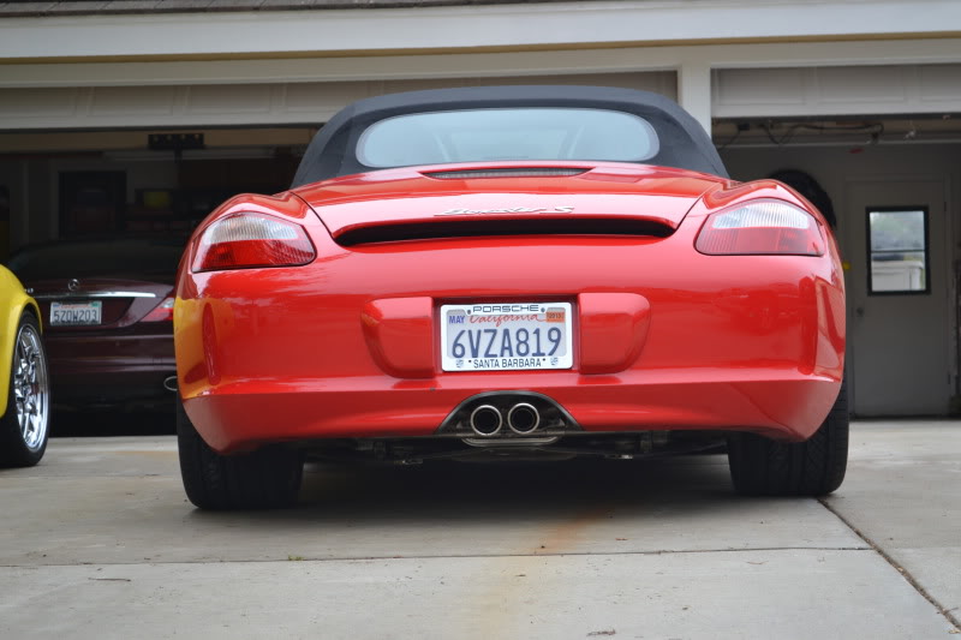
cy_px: 320
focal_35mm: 82
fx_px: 2202
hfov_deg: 24.6
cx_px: 480
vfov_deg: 16.5
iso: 200
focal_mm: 55
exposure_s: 1/125
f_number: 5.6
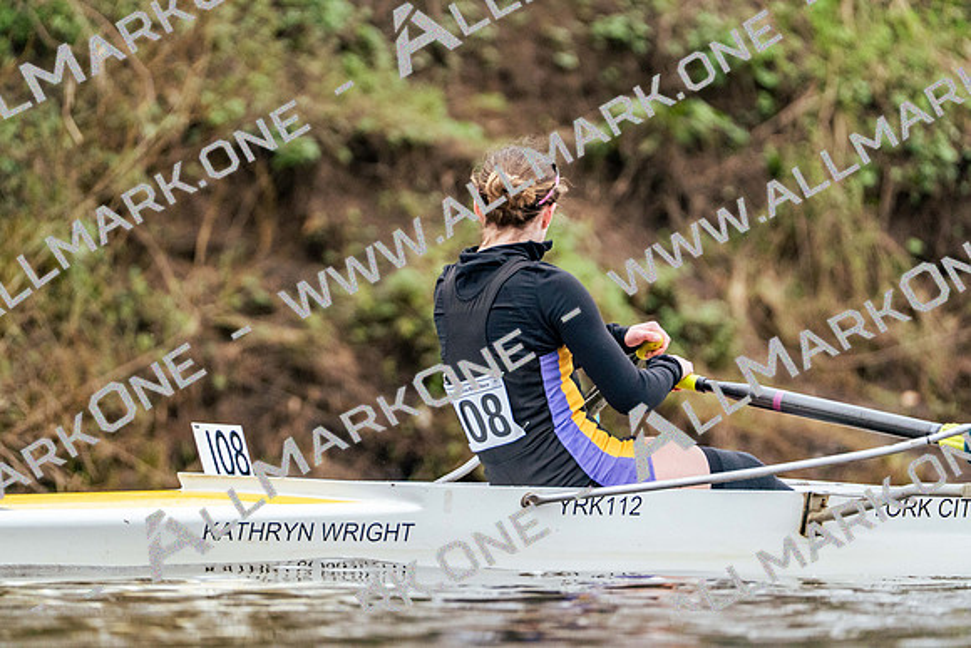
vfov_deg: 3.0
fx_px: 12302
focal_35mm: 456
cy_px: 324
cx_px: 486
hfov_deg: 4.5
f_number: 6.3
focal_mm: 456
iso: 6400
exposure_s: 1/2000
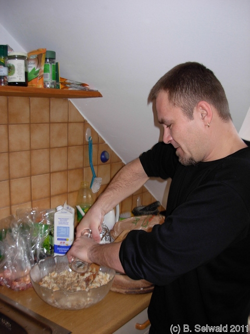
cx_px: 125
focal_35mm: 38
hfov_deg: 37.7
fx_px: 366
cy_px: 167
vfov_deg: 49.0
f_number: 2.9
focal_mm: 6.3
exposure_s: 1/32
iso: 79
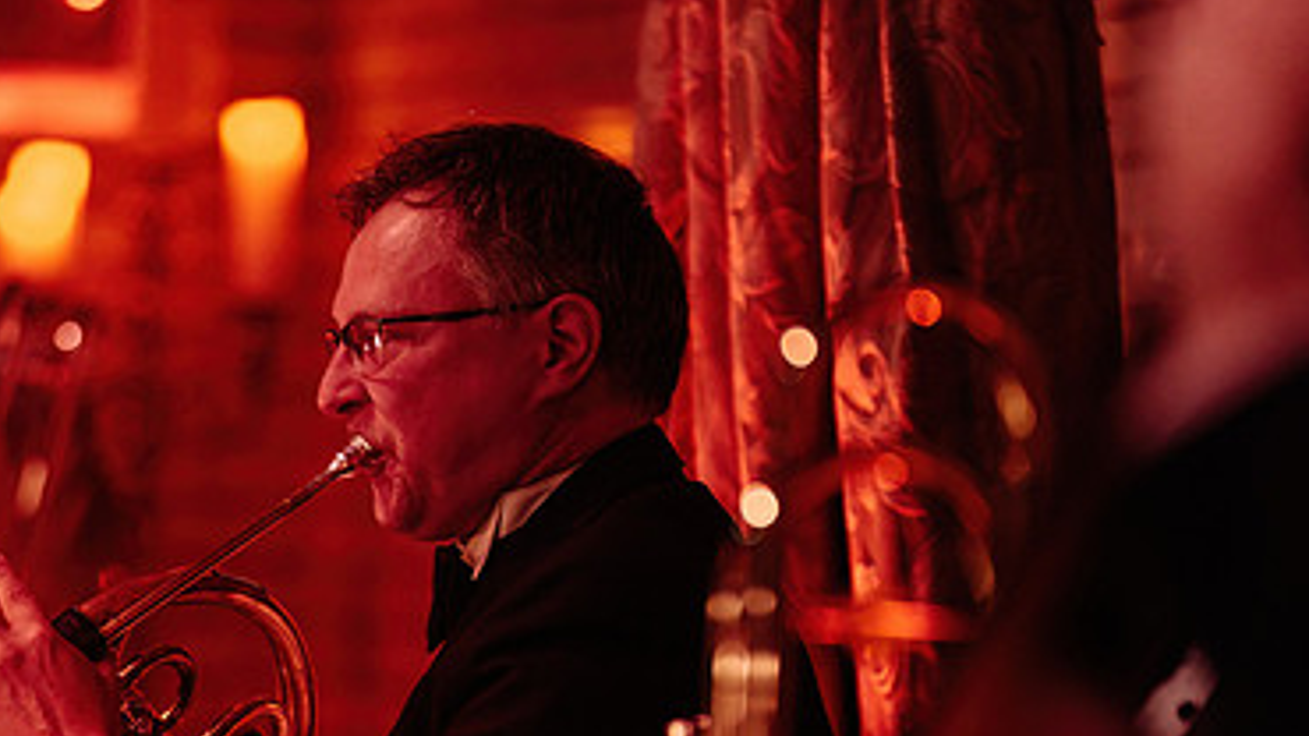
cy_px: 533
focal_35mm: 271
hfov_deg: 8.0
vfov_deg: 4.5
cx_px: 410
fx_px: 9405
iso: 1600
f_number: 2.8
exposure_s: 1/80
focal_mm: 165
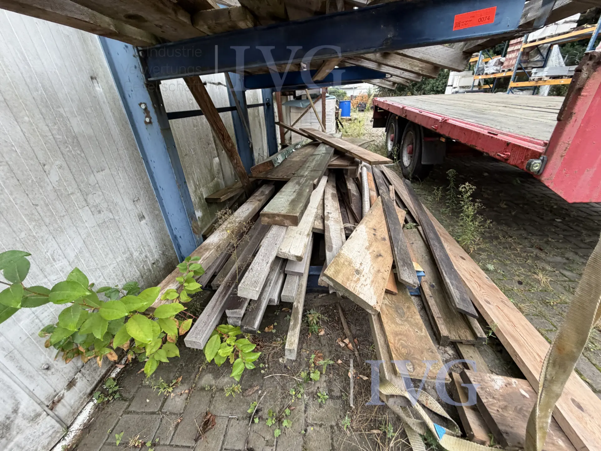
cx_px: 300
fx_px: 243
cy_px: 226
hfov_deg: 102.1
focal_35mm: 14
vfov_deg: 85.7
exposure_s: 1/121
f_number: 2.2
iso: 125
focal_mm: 2.22
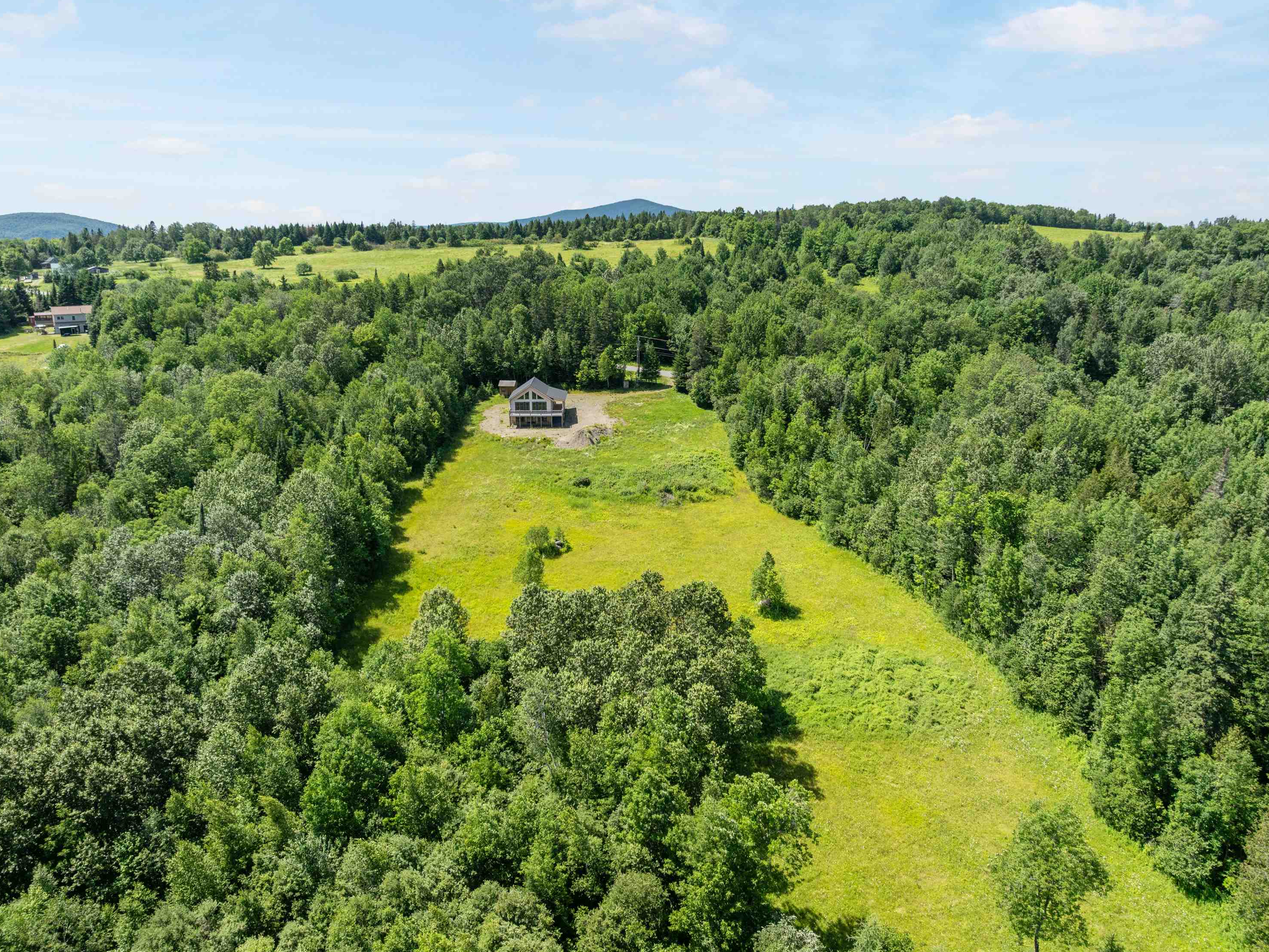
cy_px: 478
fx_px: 916
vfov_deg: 54.9
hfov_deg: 69.4
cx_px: 609
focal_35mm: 25
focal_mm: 12.29
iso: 110
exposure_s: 1/2000
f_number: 2.8
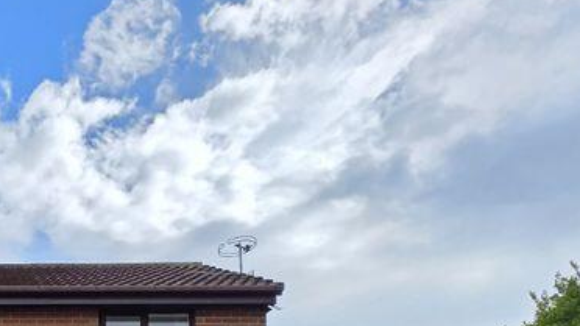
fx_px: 600
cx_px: -5
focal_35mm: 39
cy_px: 557
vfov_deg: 21.8
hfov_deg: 43.8
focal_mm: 2.2
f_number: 1.9
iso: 40
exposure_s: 1/1307
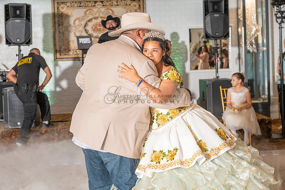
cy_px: 95
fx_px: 594
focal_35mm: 75
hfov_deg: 27.0
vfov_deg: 18.2
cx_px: 142
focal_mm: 70
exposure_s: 1/200
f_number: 4.5
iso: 500
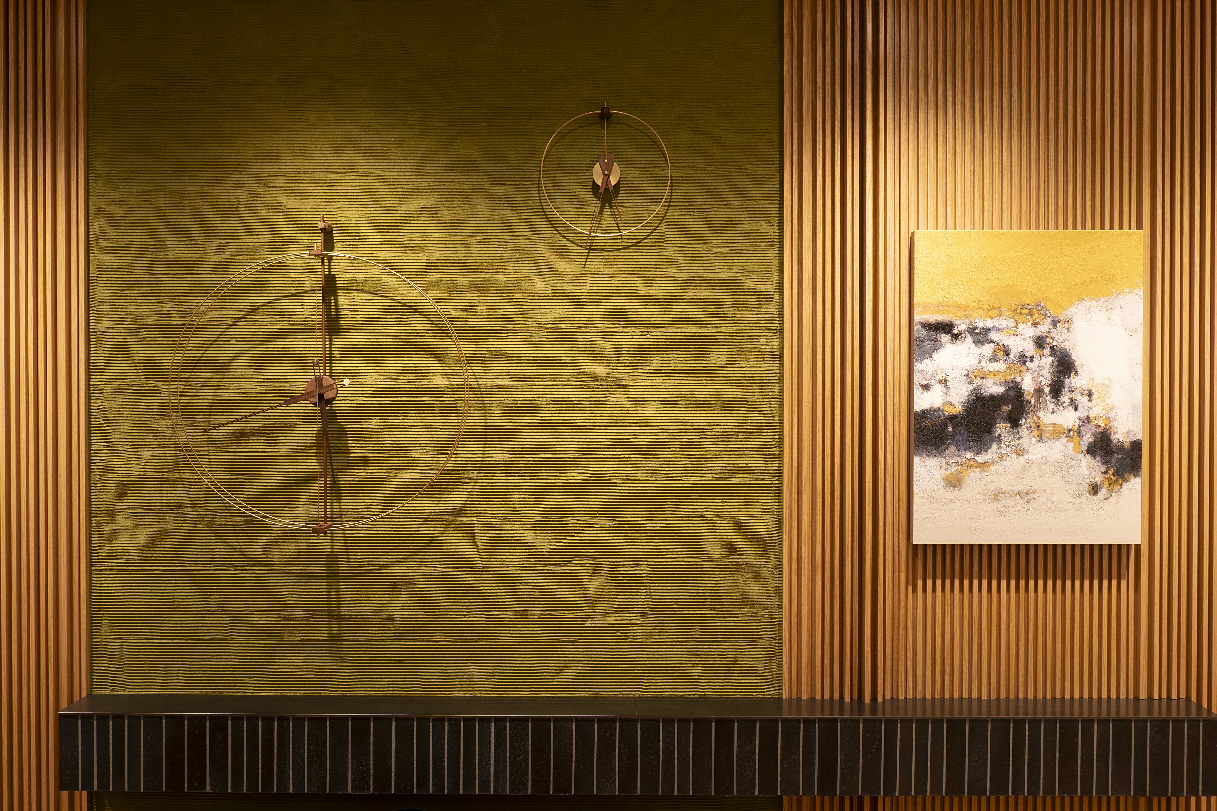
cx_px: 608
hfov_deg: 53.1
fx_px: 1217
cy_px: 406
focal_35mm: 36
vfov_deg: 36.9
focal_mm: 24
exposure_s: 1
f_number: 8
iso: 100
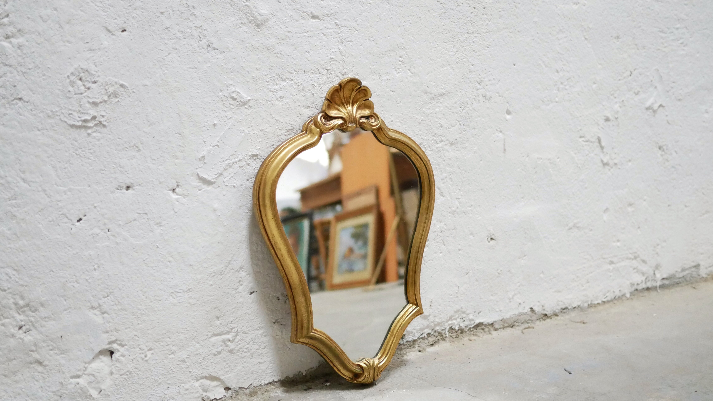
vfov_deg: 27.1
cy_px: 198
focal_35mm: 44
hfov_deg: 46.4
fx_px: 832
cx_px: 358
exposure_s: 1/60
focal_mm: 20
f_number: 1.7
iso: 2500
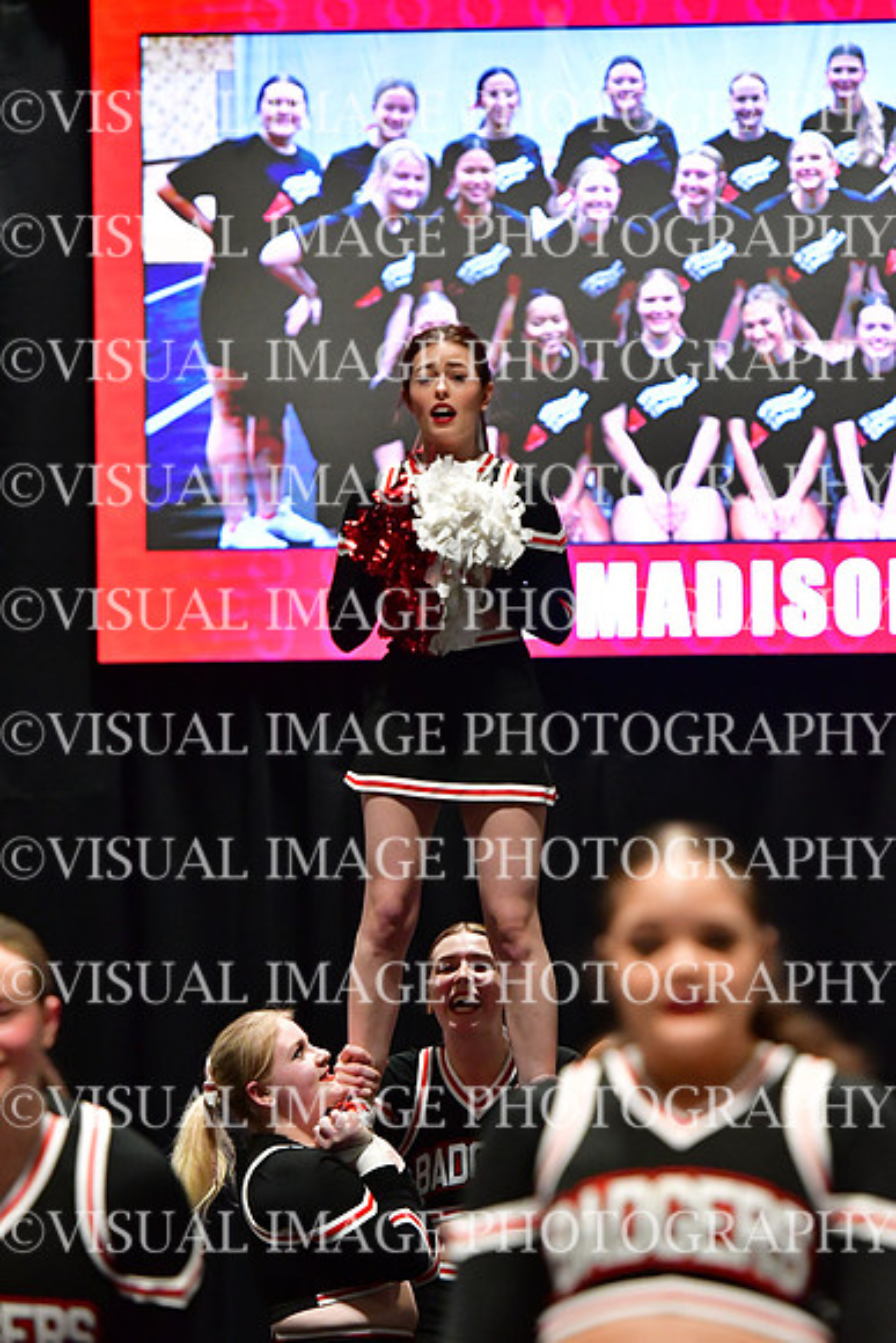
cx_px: 448
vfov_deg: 8.9
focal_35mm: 232
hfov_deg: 5.9
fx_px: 8655
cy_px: 672
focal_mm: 155
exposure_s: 1/400
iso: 4000
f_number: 3.5
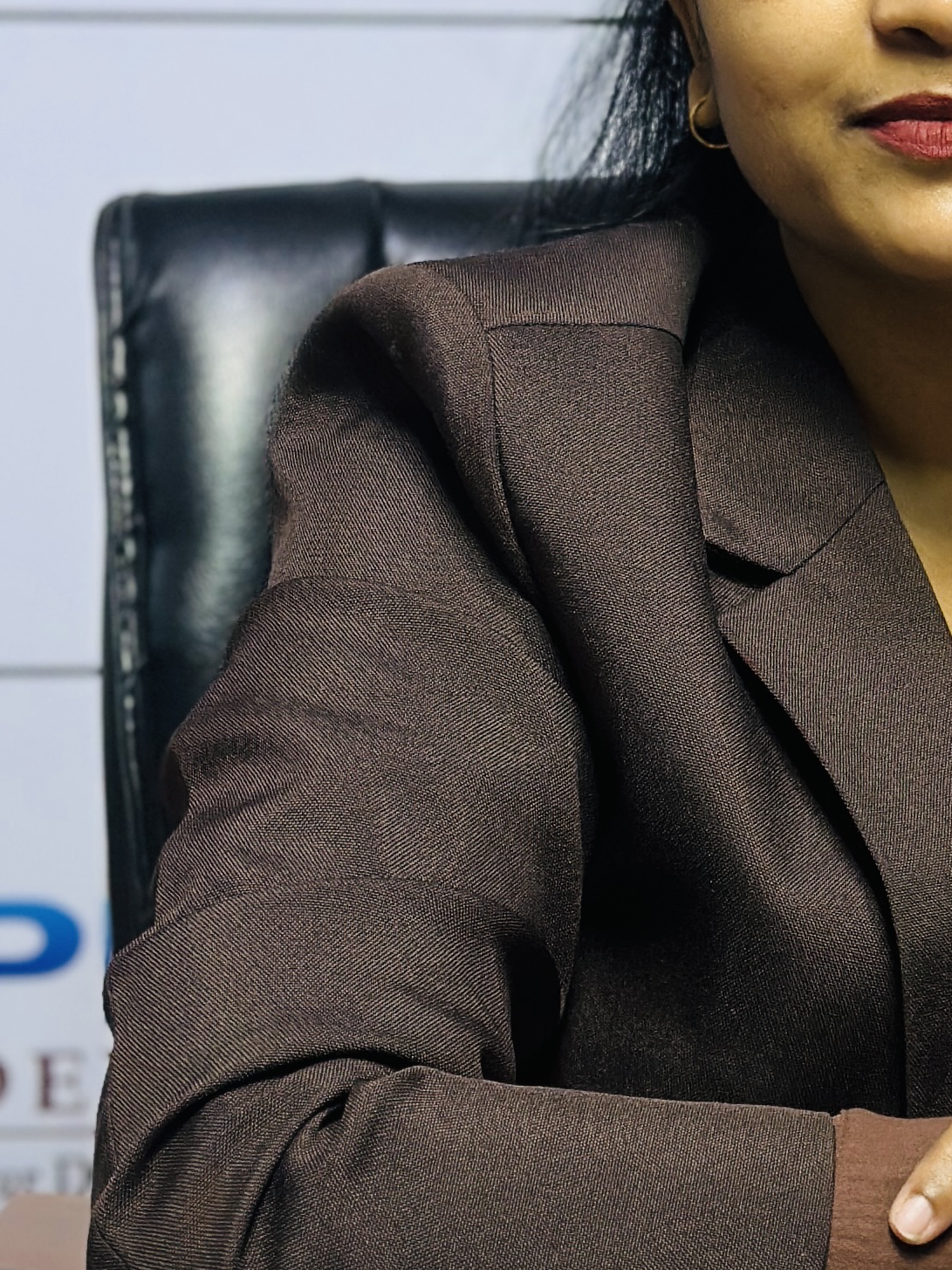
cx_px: 1021
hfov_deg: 11.0
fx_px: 4878
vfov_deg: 14.8
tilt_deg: -5.1
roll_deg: -1.1
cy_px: 471
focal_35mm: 133
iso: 200
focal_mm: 6.86
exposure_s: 1/50
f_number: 1.78
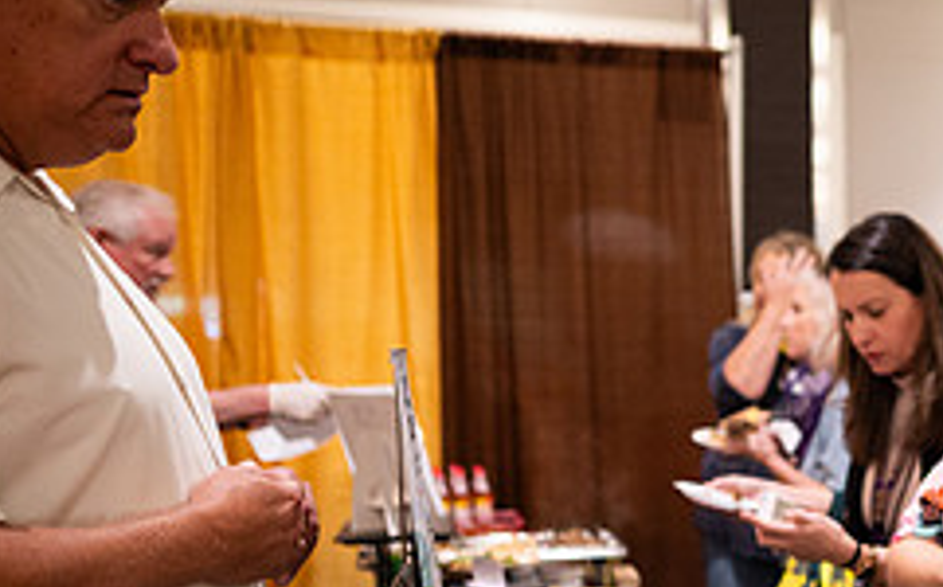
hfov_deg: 30.7
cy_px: 565
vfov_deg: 21.3
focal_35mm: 59
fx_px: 1515
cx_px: 1053
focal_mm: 24
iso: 1250
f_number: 1.8
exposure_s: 1/200
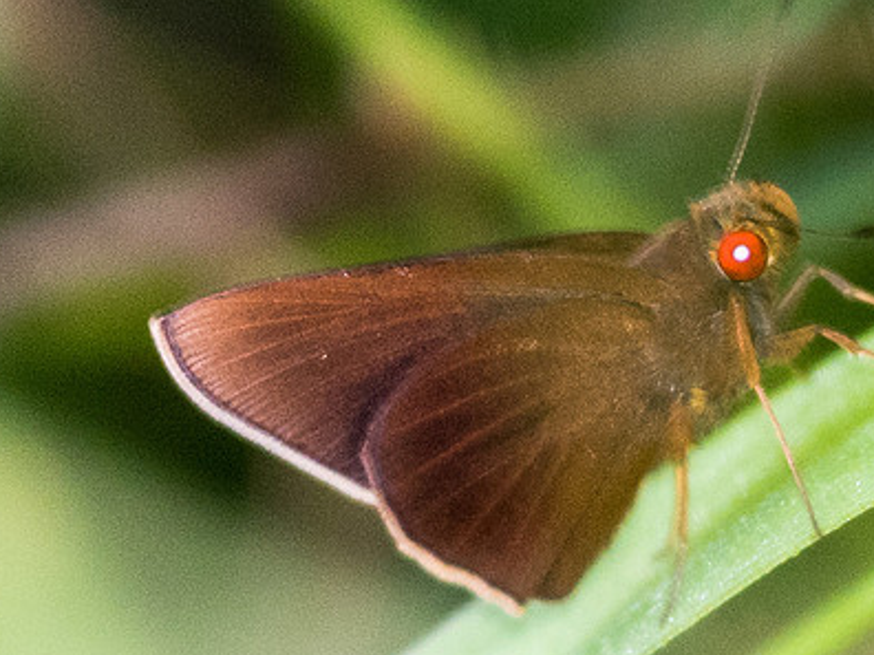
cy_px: 140
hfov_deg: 1.7
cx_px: 625
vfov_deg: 1.3
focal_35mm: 1171
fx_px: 29566
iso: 800
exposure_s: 1/250
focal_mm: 150
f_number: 3.3
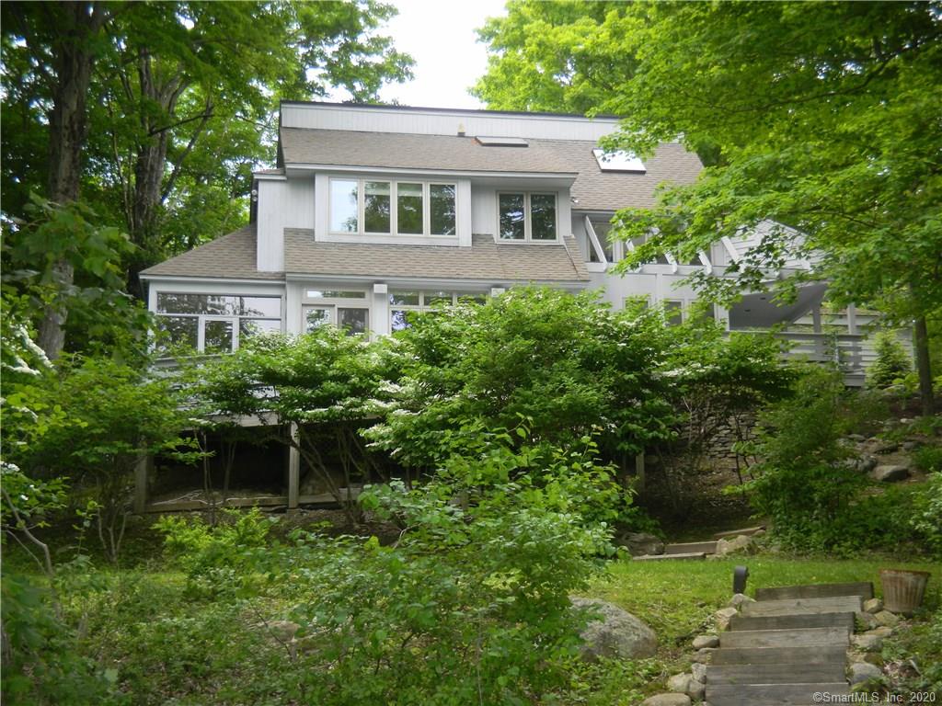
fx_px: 1497
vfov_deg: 26.6
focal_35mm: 55
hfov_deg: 34.9
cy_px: 353
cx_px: 471
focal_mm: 9.9
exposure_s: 1/59.7
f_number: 4.2
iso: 103
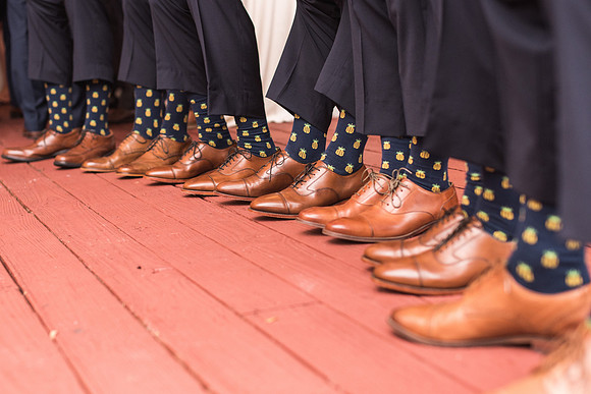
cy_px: 211
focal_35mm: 63
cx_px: 268
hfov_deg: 31.7
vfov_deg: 21.4
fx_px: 1041
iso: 640
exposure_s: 1/100
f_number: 2.2
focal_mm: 50
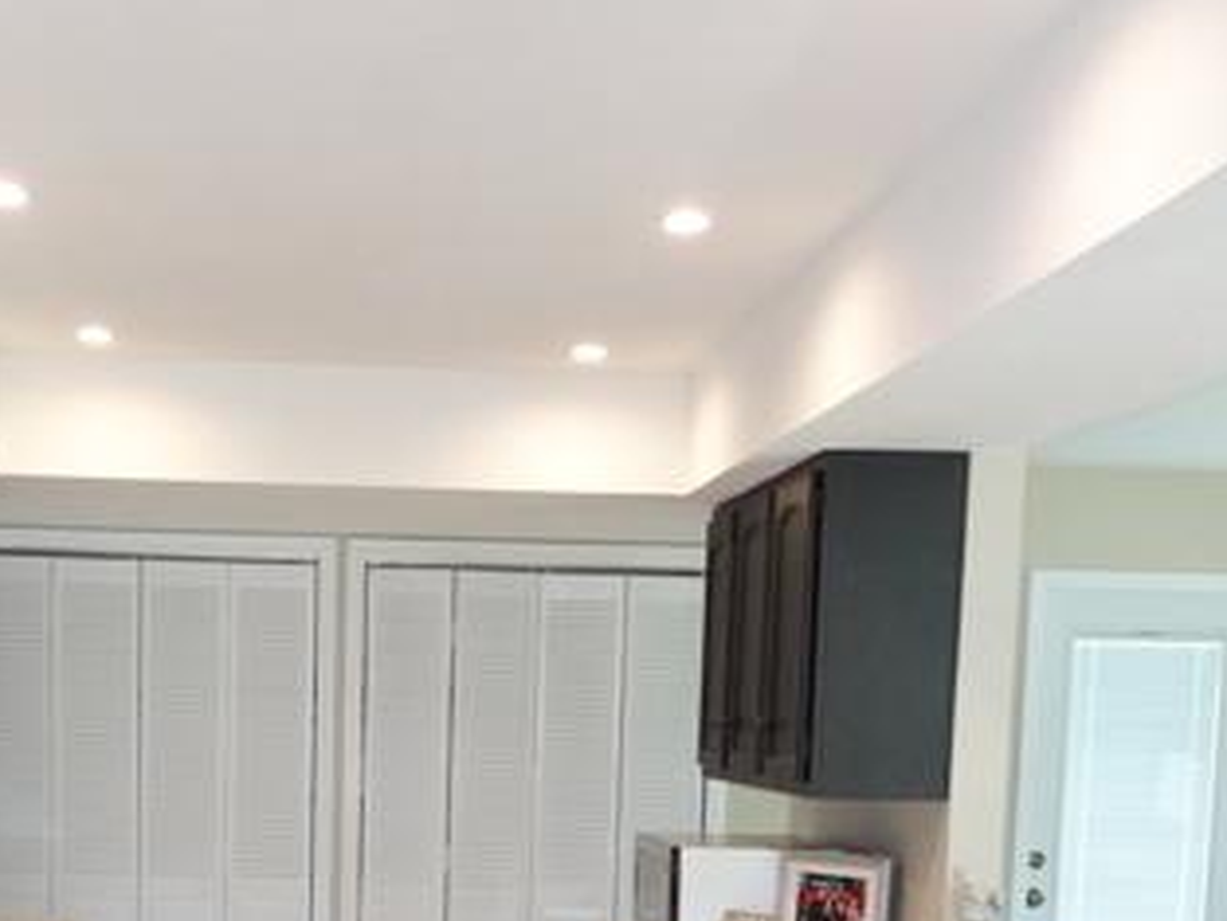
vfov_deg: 28.0
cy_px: 905
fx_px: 1738
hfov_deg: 38.5
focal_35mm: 49
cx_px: 419
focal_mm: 4.1
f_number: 3.5
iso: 250
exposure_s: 1/30
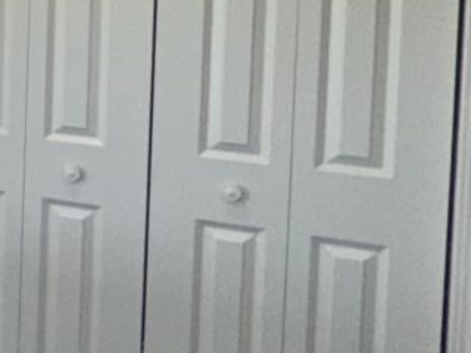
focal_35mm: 84
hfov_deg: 14.7
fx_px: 1143
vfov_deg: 17.0
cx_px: -659
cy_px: -37
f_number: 2.2
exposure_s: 1/120
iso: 80
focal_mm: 2.22
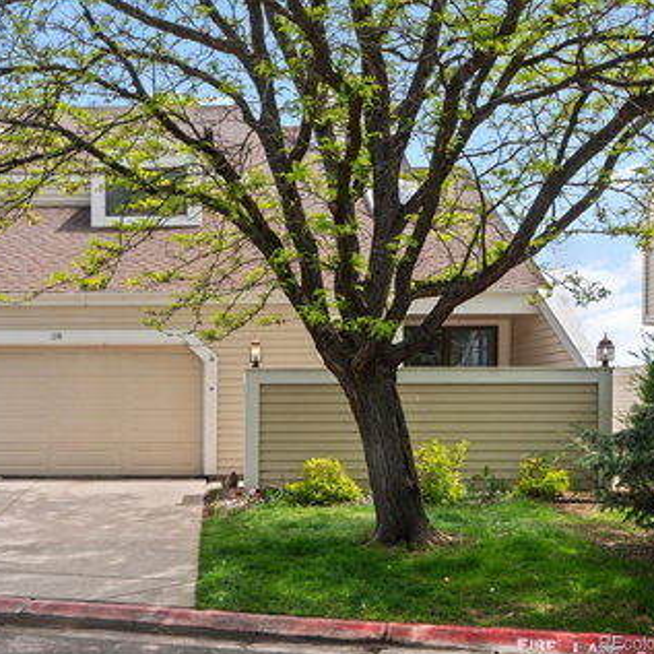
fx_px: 962
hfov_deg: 37.0
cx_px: 204
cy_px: 326
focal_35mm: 45
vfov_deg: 37.6
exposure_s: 1/80
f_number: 9
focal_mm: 35
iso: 320
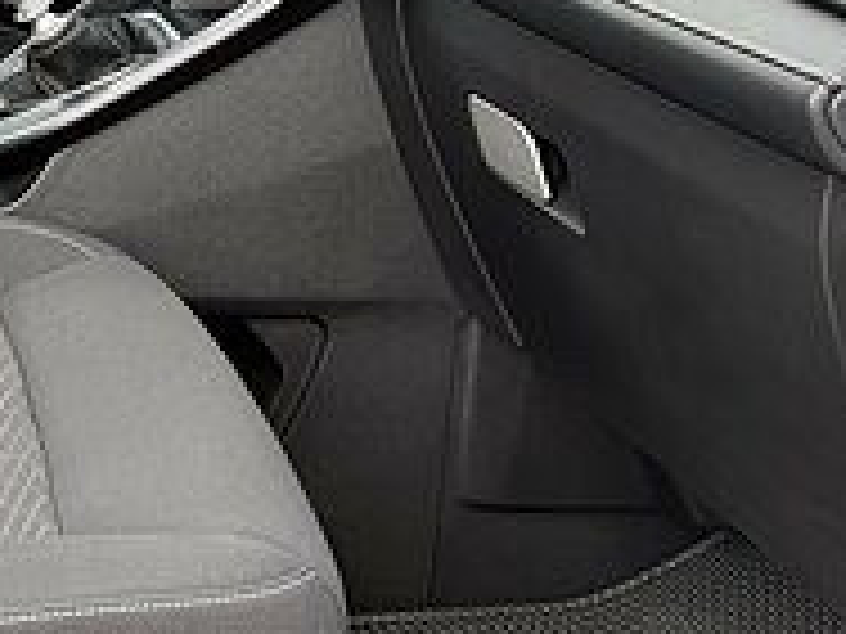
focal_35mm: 70
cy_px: -61
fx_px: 1711
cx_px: -122
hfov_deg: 25.4
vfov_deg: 20.1
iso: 100
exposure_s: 1/310
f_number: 1.78
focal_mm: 6.76
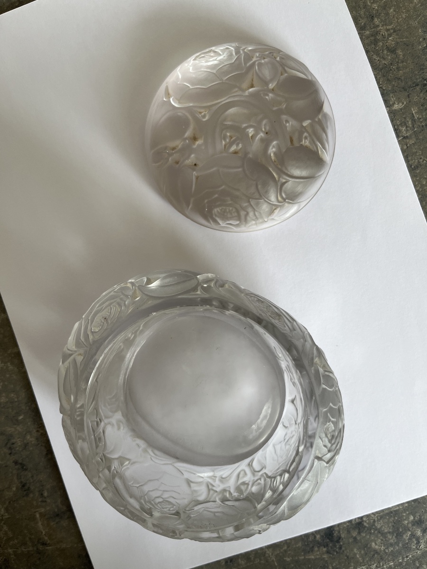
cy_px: 284
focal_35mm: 26
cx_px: 214
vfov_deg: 67.3
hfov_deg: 53.1
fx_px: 428
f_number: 1.6
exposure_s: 1/122
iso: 64
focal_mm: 5.1
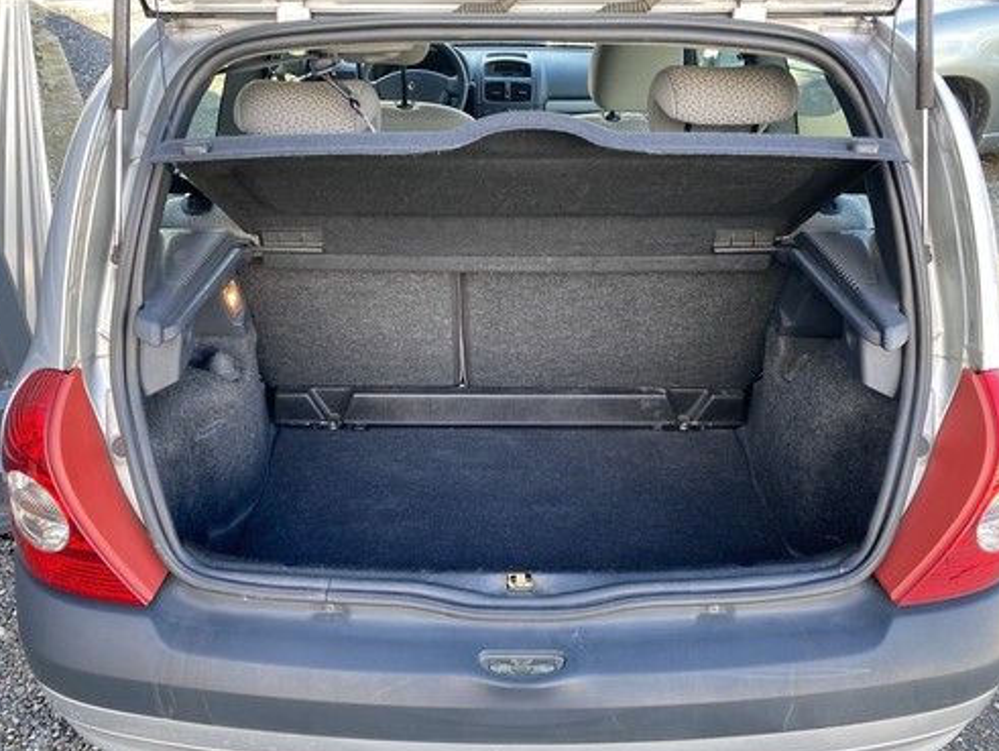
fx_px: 780
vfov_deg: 51.4
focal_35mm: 27
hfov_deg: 65.3
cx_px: 486
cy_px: 382
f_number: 1.8
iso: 125
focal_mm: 4.25
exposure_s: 1/121
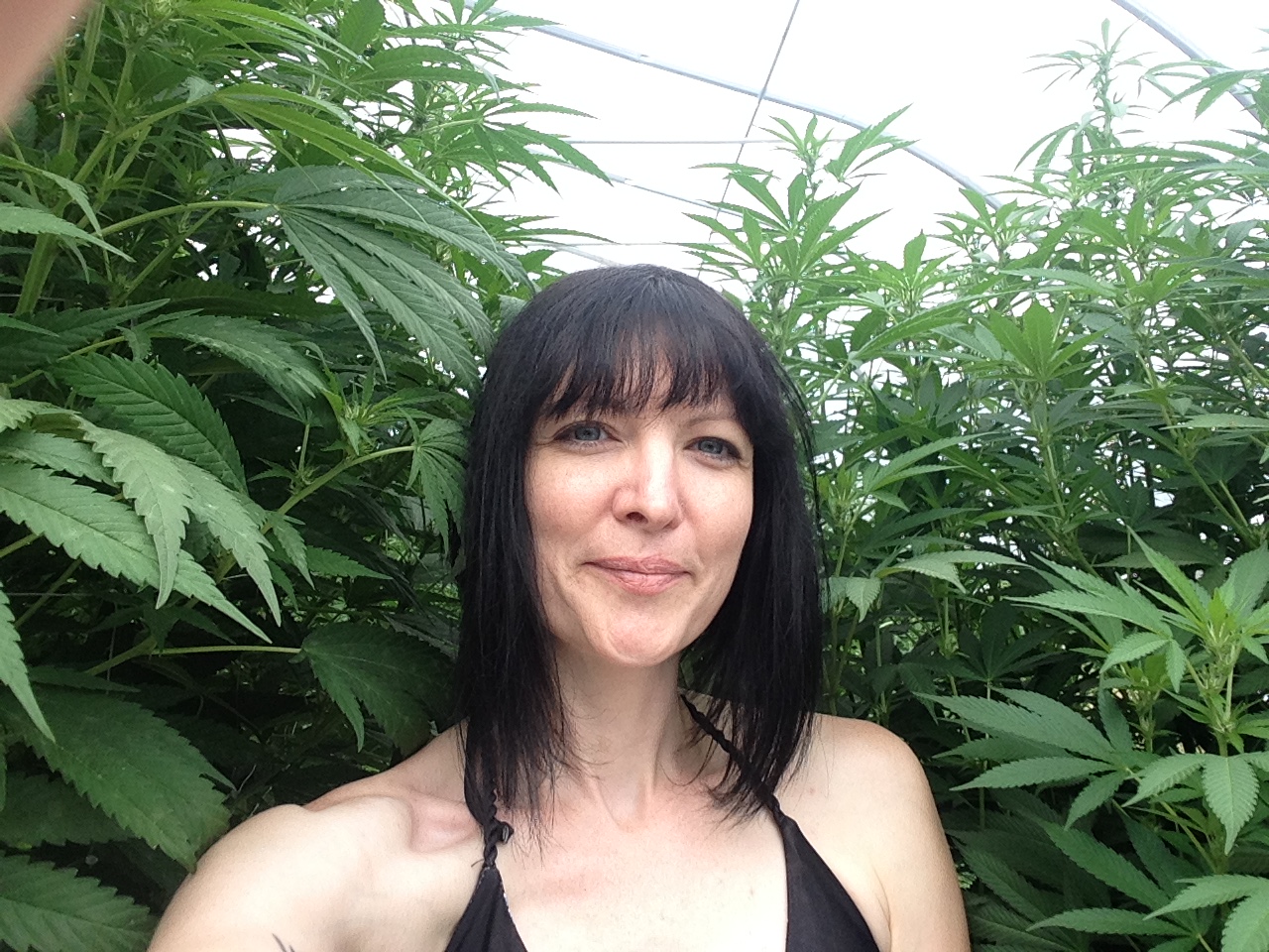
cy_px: 476
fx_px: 1210
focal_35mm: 33
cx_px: 634
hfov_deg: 55.4
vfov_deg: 42.9
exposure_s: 1/349
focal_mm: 2.15
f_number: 2.4
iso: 50
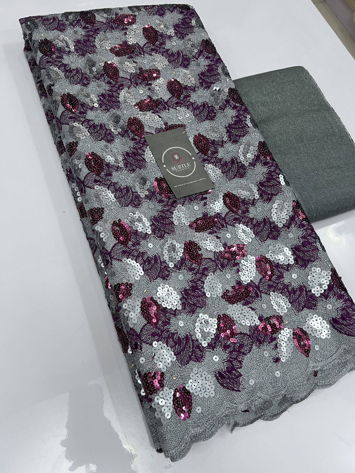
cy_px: 236
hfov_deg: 53.1
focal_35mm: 26
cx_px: 178
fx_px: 356
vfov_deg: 67.3
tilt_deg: -63.9
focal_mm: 5.7
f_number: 1.5
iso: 100
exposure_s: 1/50
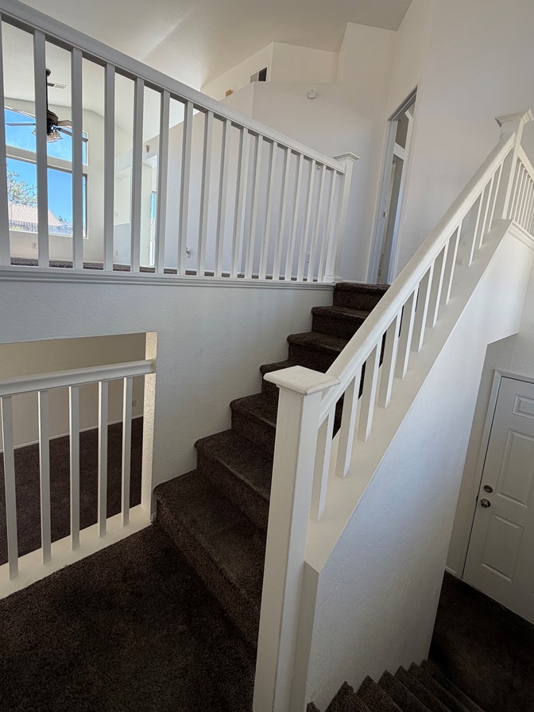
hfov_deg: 77.9
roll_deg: -4.6
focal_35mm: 16
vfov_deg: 94.3
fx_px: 329
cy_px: 326
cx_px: 243
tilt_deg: -8.6
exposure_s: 1/133
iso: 40
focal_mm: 2.22
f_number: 2.2
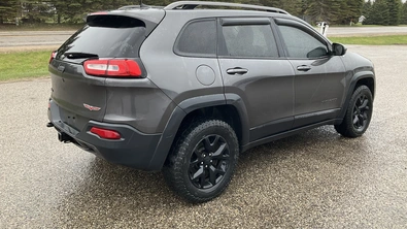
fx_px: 345
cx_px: 205
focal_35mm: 32
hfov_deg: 61.0
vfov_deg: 36.5
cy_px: 89
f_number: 1.8
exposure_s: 1/122
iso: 32
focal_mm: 3
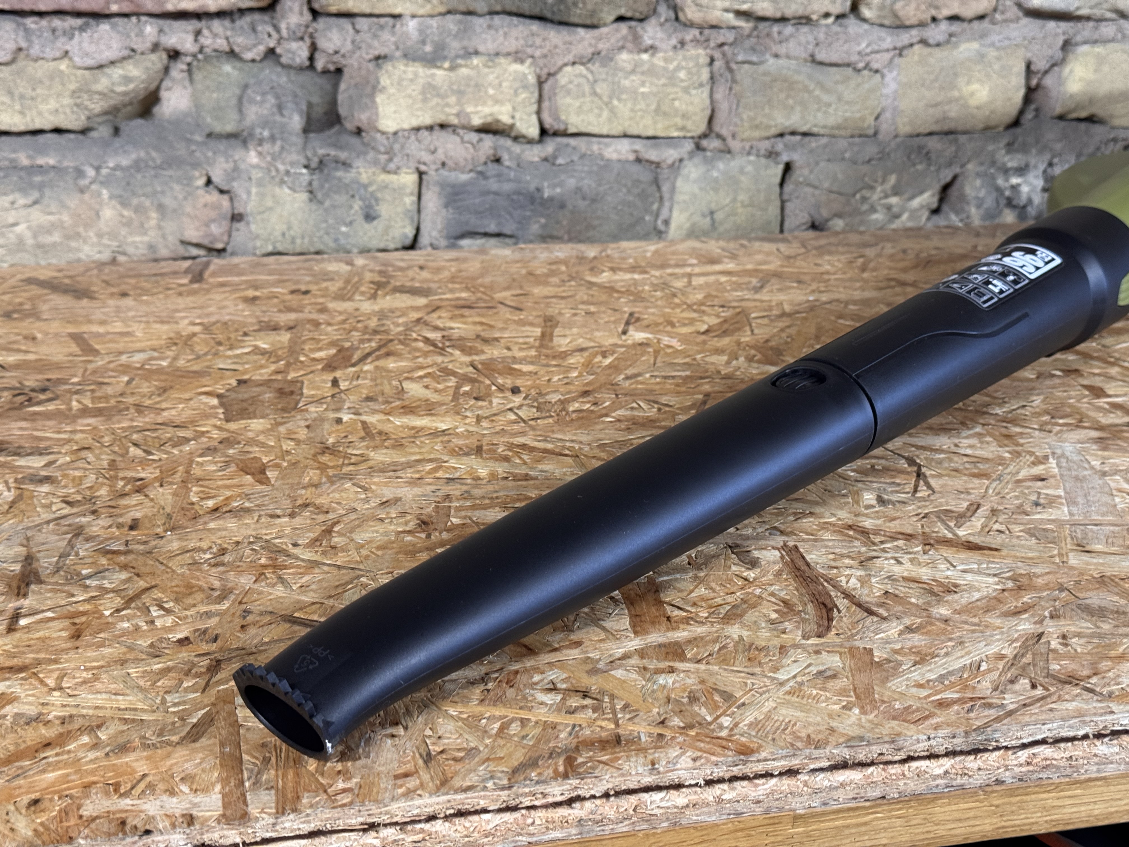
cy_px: 424
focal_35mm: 48
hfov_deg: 39.7
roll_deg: -1.5
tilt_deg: -20.7
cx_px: 564
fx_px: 1566
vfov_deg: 30.3
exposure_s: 1/50
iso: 200
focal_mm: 6.76
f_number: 1.78
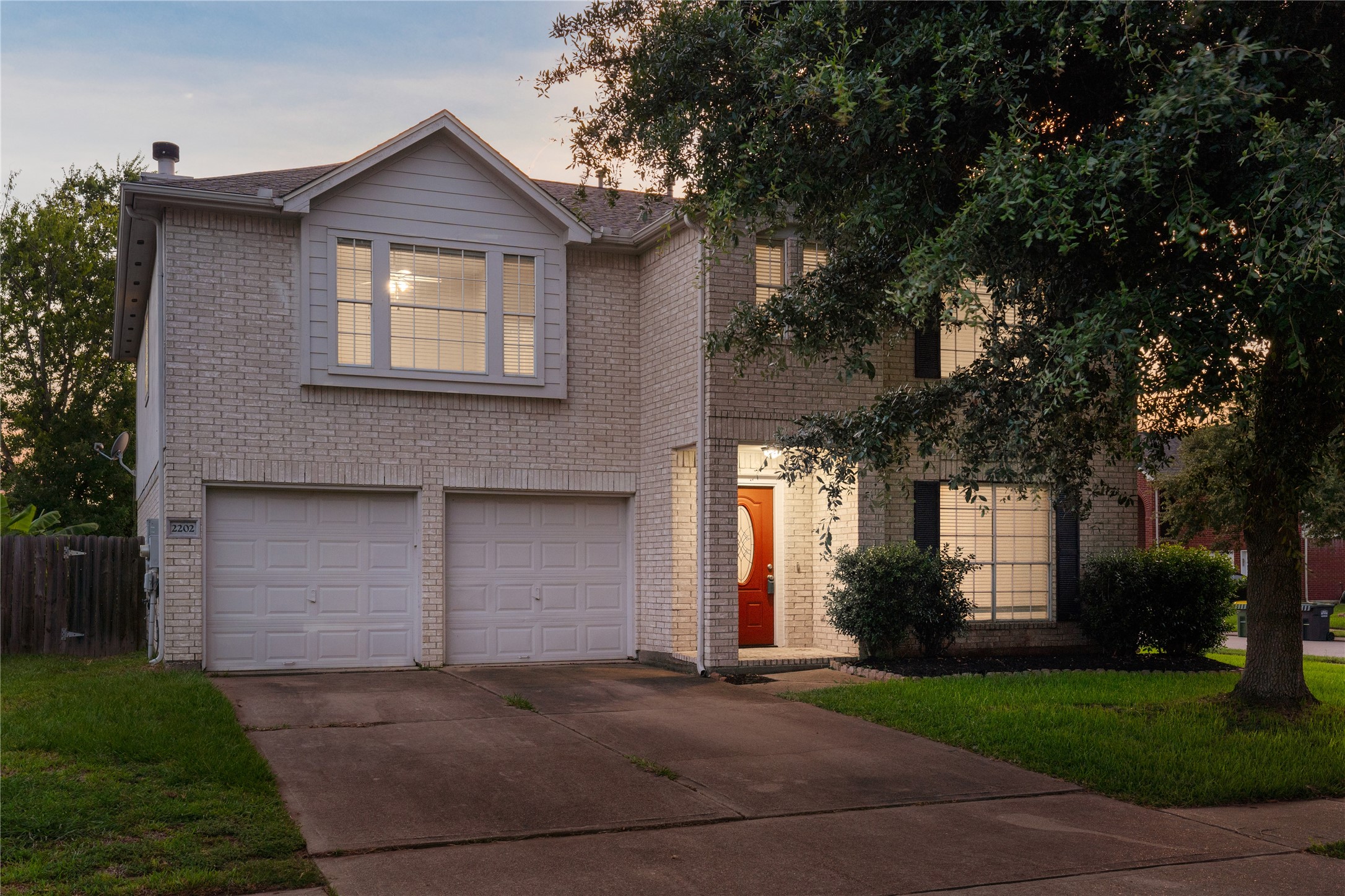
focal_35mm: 35
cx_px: 672
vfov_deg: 37.9
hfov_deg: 54.4
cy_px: 448
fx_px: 1308
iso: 320
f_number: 9
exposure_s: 1/5
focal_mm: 35
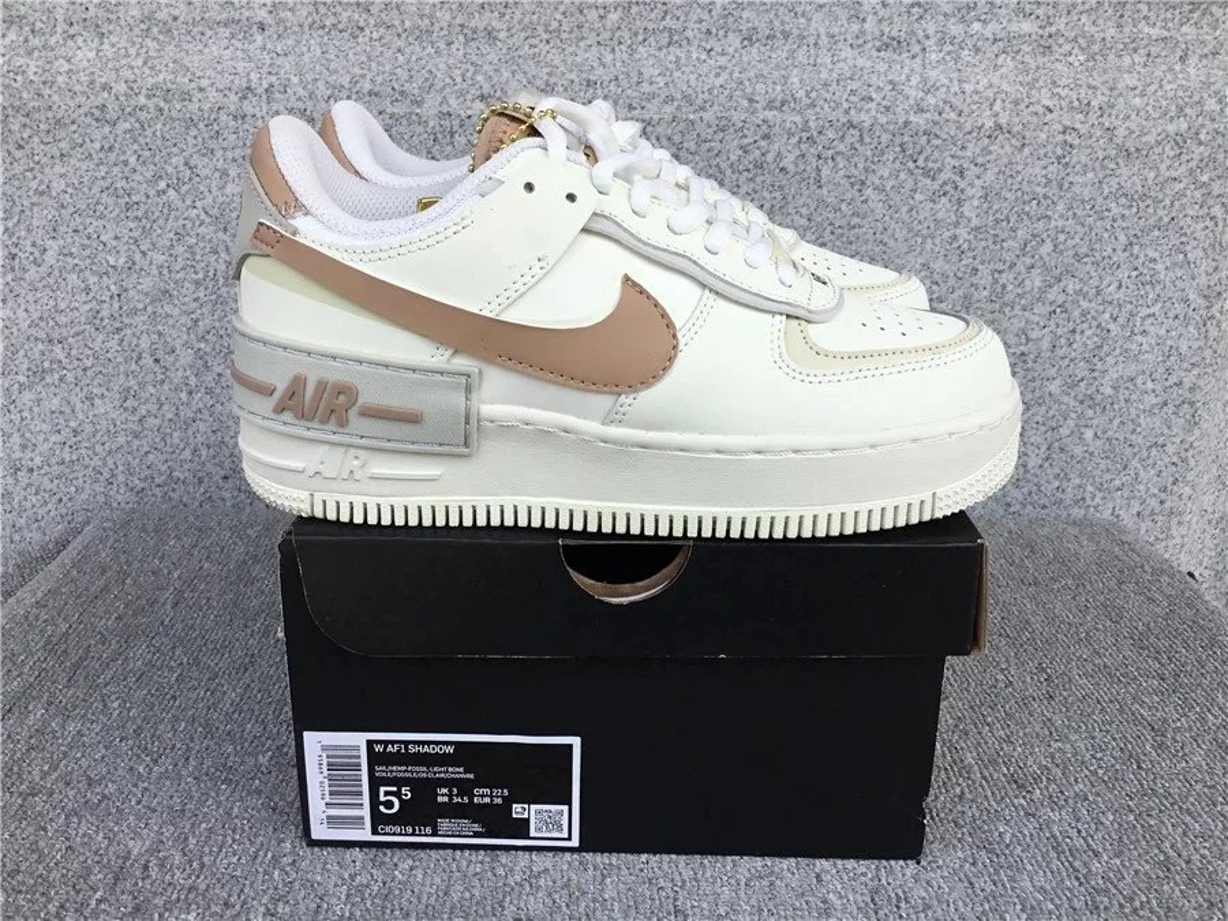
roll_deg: -0.6
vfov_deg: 45.4
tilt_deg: -18.2
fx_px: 1100
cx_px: 614
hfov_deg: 58.4
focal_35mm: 31
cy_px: 460
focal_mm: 3.3
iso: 25
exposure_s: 1/497
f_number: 2.4
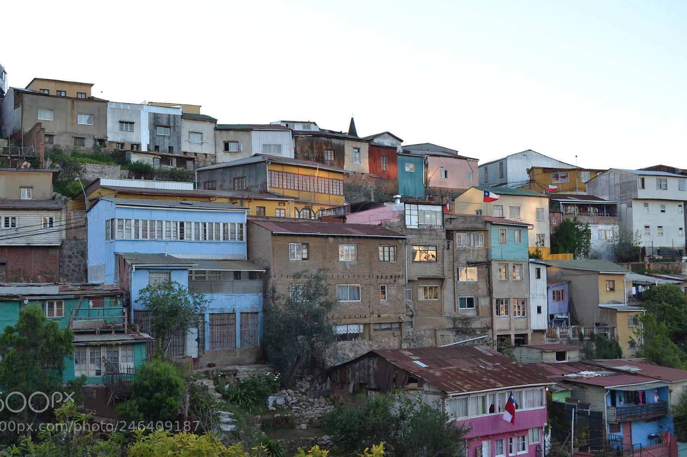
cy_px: 219
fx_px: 973
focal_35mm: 51
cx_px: 326
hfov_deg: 38.9
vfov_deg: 26.5
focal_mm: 32
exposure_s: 1/200
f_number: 7.1
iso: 400
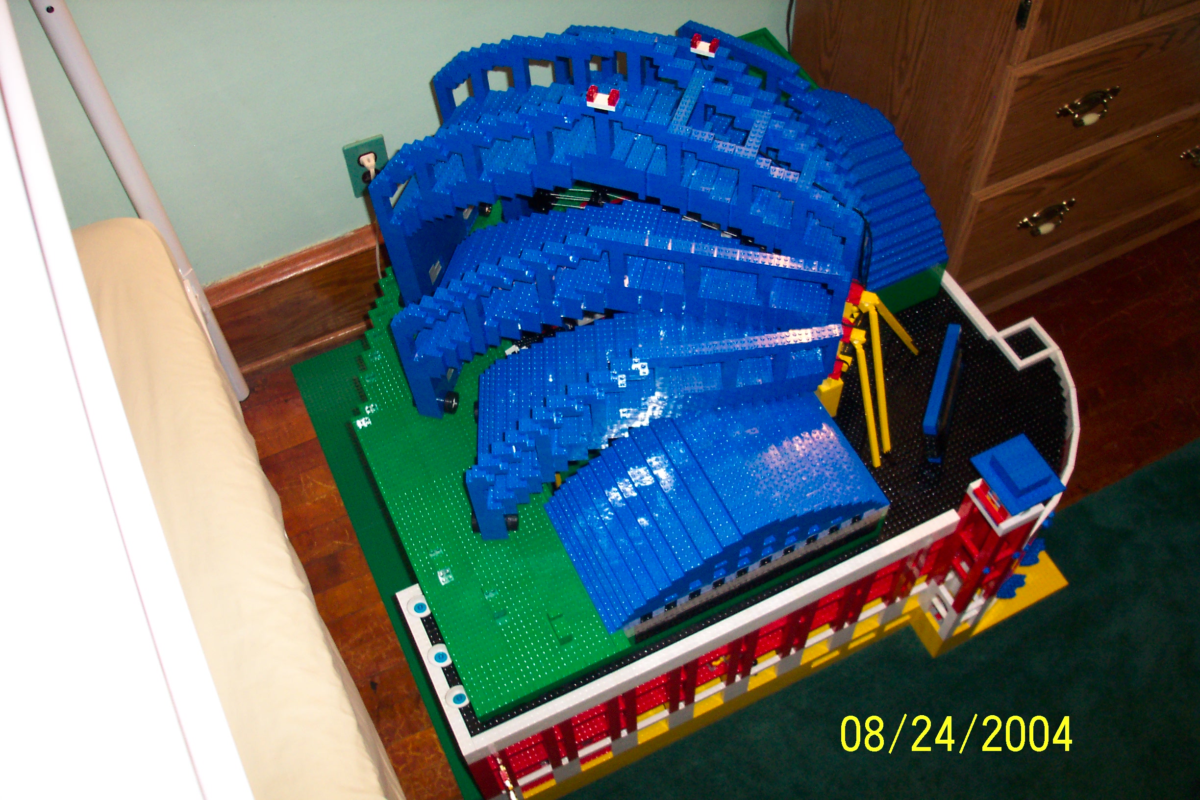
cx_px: 600
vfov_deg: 37.9
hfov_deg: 54.4
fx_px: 1167
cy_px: 400
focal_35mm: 35
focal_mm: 7.5
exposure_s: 1/30
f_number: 2.8
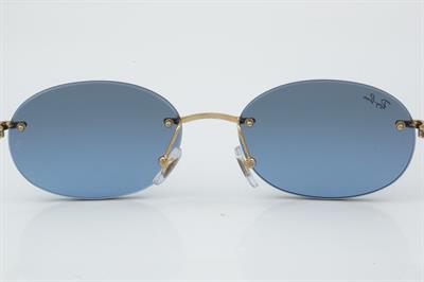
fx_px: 971
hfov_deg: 24.6
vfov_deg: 16.5
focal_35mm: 82
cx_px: 212
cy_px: 141
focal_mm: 55
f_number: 32
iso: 100
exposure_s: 1/3
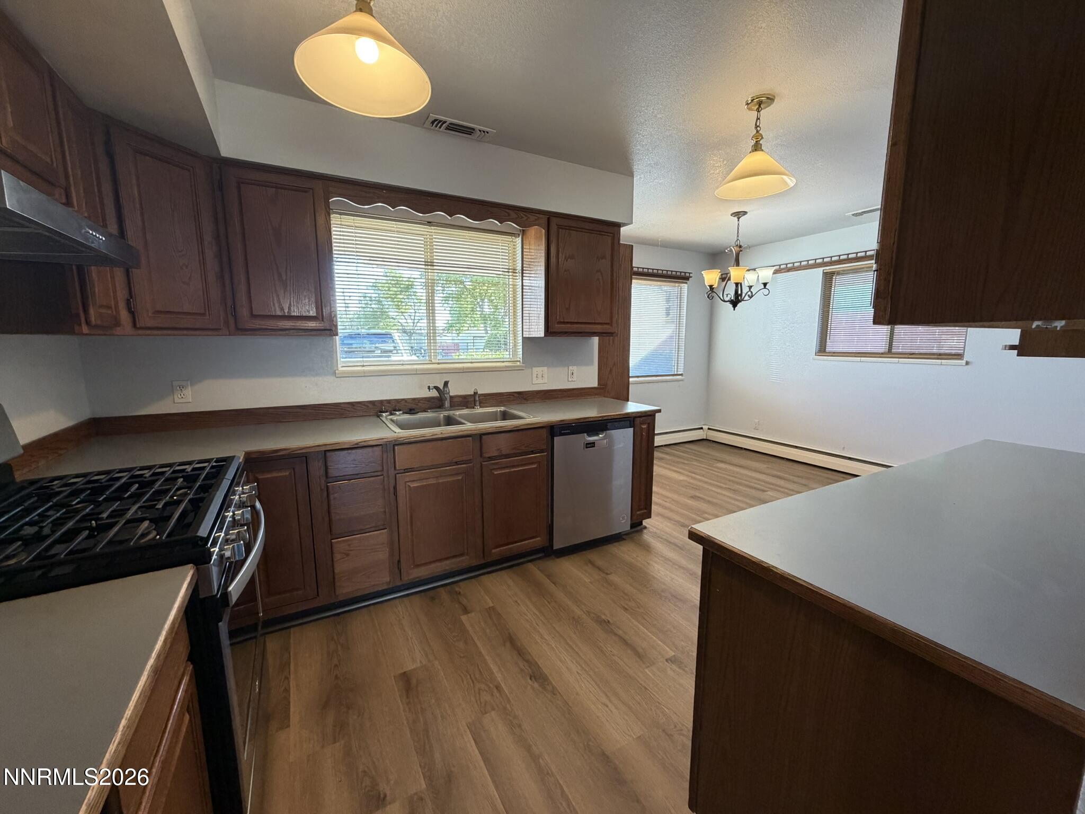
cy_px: 407
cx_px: 542
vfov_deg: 85.7
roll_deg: +0.4
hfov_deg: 102.1
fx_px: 439
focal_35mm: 14
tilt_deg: -8.6
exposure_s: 1/120
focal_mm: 2.22
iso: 250
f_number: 2.2
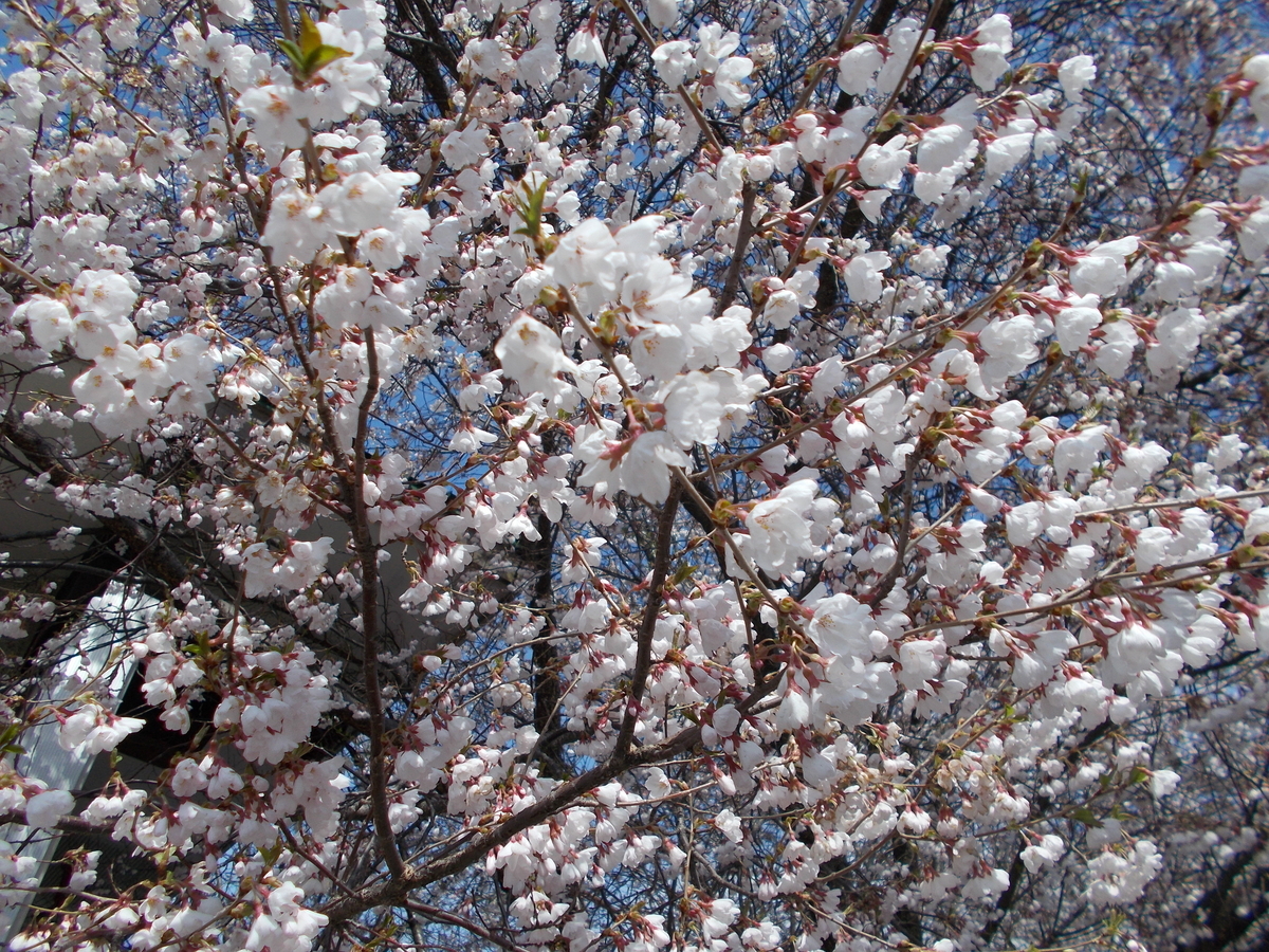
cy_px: 476
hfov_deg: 60.0
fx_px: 1100
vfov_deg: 46.8
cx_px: 634
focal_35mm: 30
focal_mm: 5.3
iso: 80
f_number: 8.6
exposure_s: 1/160
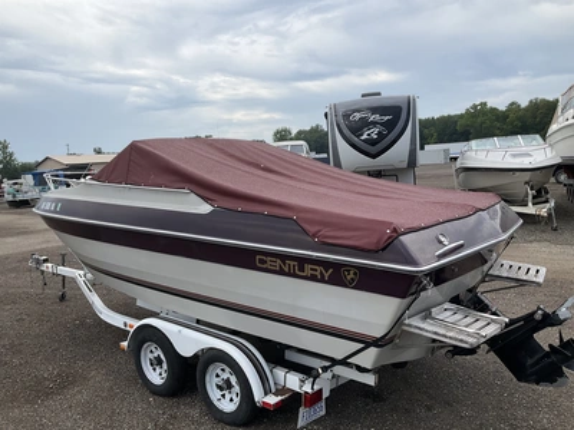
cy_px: 215
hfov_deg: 61.7
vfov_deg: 48.2
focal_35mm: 29
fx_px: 481
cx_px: 287
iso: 25
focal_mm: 3
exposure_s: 1/749
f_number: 1.8
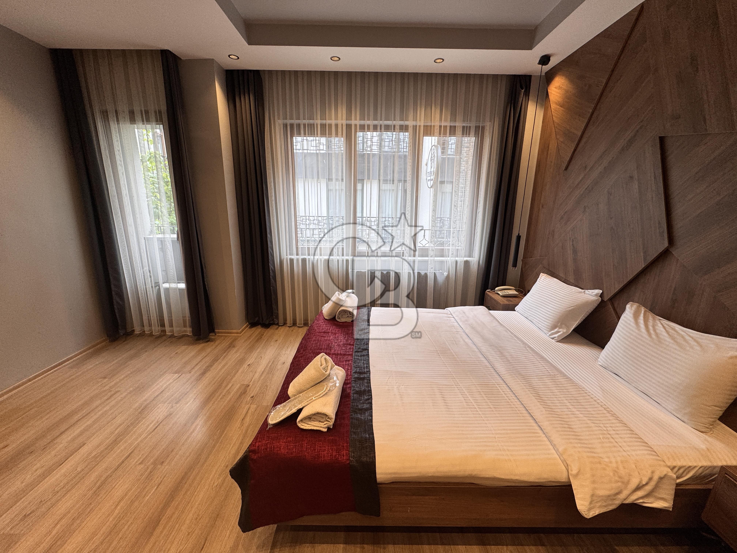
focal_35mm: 14
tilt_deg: -14.4
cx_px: 368
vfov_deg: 85.7
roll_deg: -1.9
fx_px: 298
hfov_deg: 102.1
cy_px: 276
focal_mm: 2.22
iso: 100
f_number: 2.2
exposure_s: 1/99
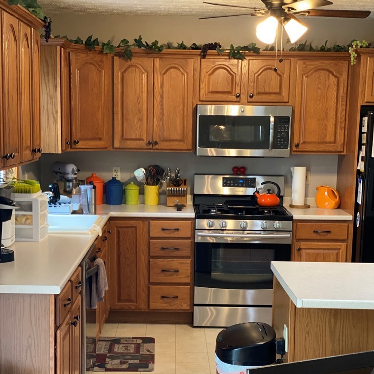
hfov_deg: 27.7
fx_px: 758
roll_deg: -1.5
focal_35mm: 62
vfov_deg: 27.6
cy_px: 243
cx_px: 186
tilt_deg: -8.1
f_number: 2
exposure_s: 1/40
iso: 200
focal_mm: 6
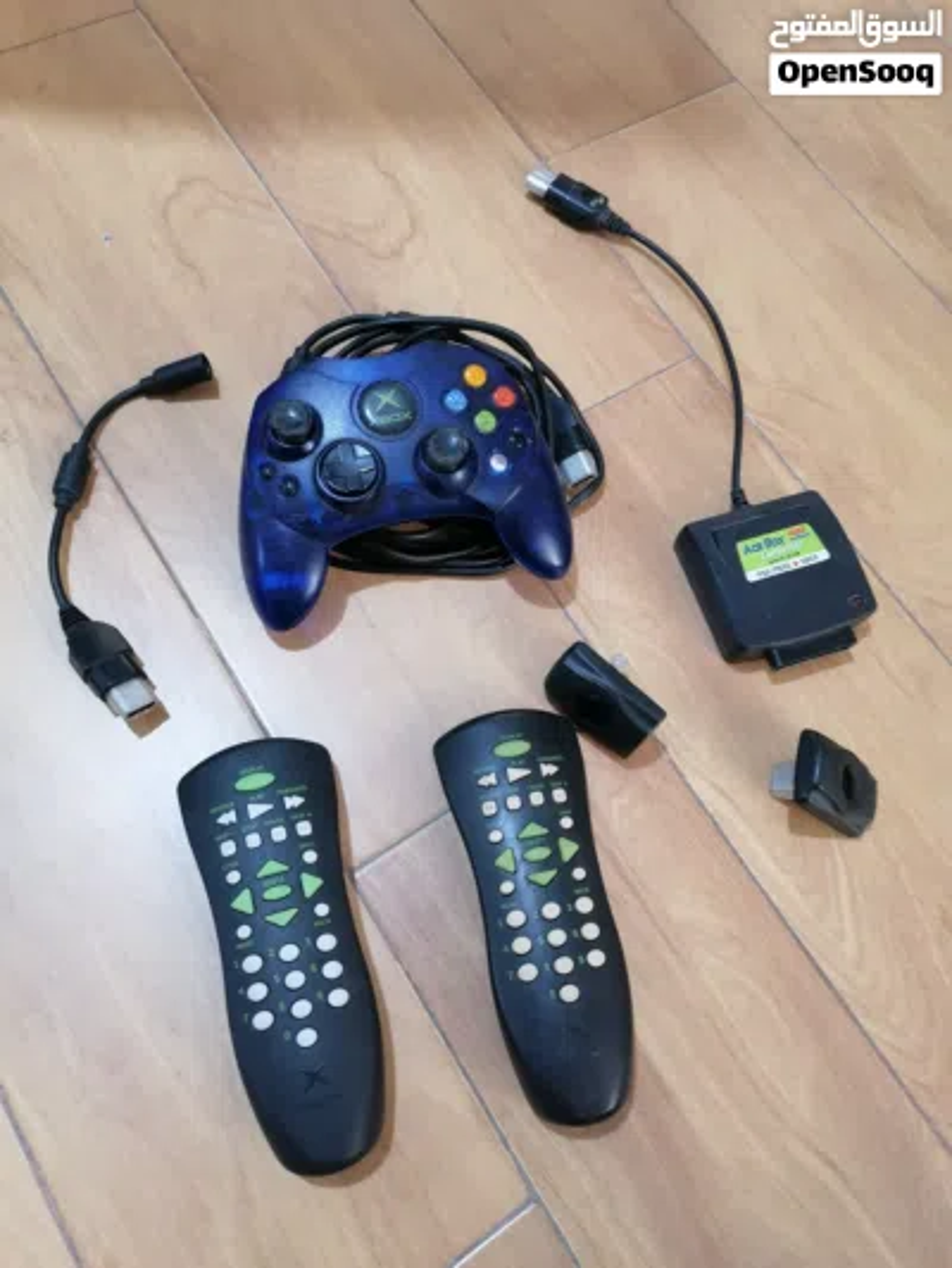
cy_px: 634
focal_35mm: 26
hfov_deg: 53.1
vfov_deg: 67.3
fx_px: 953
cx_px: 476
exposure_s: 1/40
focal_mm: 5.3
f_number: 1.8
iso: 400
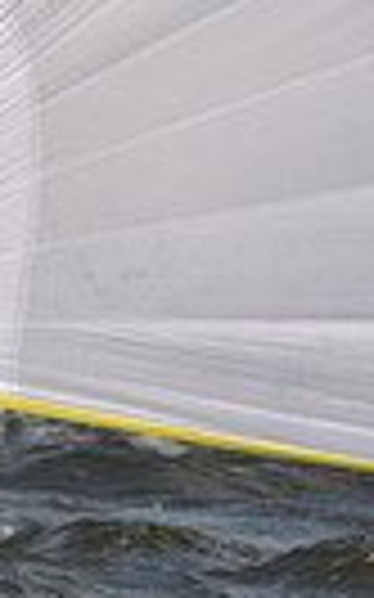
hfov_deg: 1.0
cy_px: 317
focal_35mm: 1291
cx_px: -901
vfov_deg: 1.6
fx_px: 21077
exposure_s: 1/1250
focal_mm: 290
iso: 500
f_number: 11
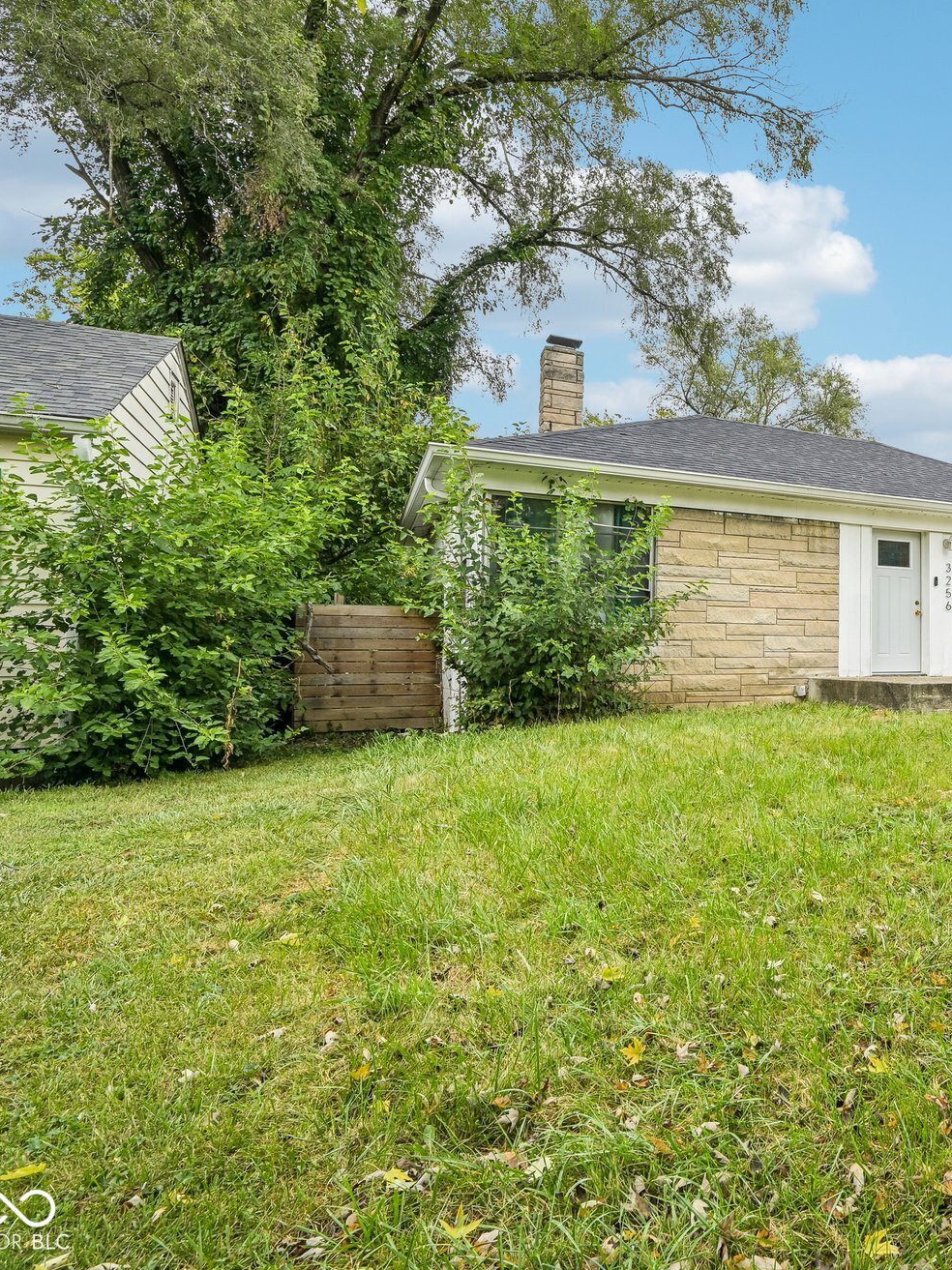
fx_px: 880
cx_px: 918
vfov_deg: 71.6
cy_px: 616
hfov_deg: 48.4
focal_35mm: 24
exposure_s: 1/100
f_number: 8
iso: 100
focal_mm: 16
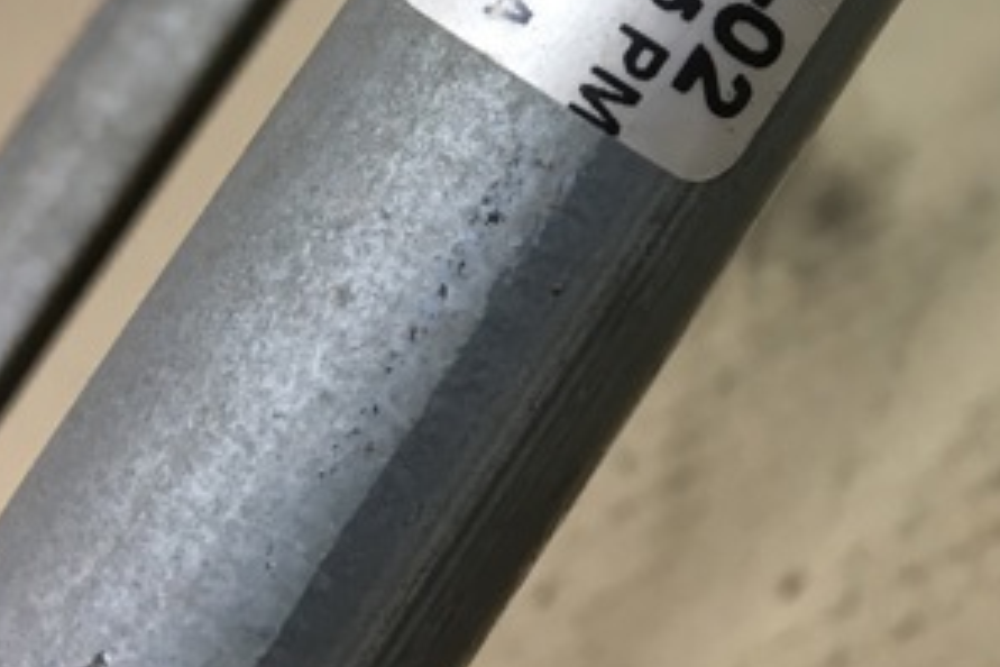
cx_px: 1030
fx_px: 1805
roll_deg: +37.3
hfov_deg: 28.8
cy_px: 120
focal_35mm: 65
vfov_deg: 20.6
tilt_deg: -29.9
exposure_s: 1/33
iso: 64
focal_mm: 4.15
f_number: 2.2
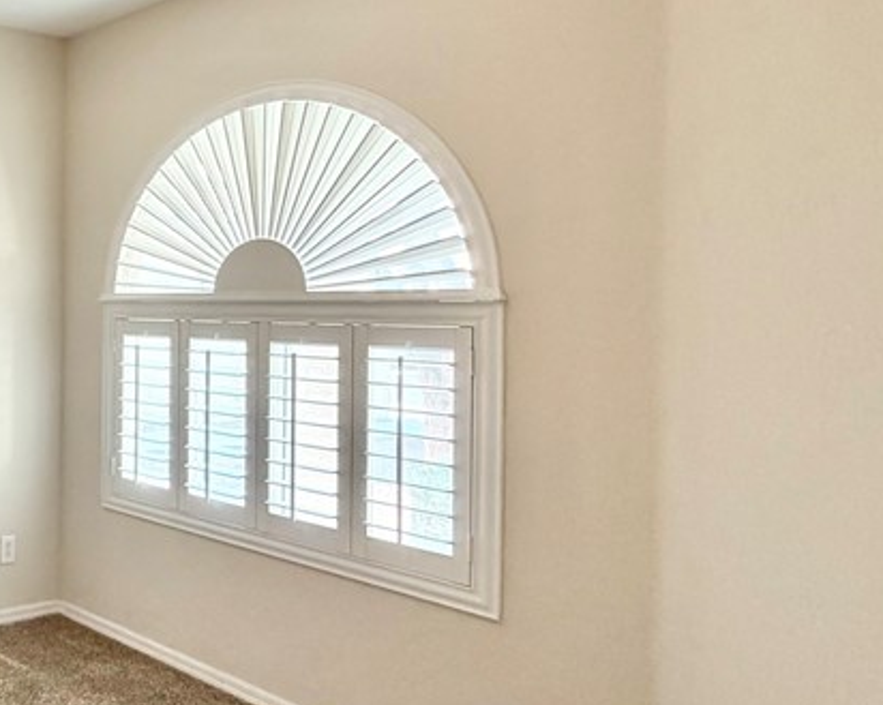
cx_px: -144
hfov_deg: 40.0
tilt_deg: -0.5
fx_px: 888
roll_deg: -0.3
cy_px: 304
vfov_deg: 43.2
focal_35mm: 34
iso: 250
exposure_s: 1/60
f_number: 2.2
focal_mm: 2.22
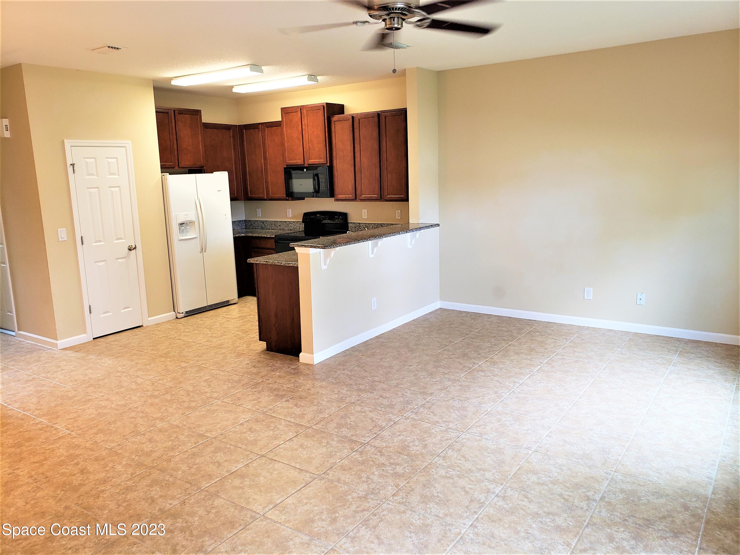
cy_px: 278
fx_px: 556
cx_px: 370
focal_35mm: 26
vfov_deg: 53.1
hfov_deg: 67.3
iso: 200
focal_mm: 4.3
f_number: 2.4
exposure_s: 1/60
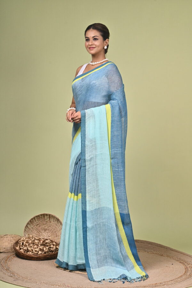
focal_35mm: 85
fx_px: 680
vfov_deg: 23.9
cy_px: 144
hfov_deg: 16.1
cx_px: 96
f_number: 8
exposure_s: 1/160
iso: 400
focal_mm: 85
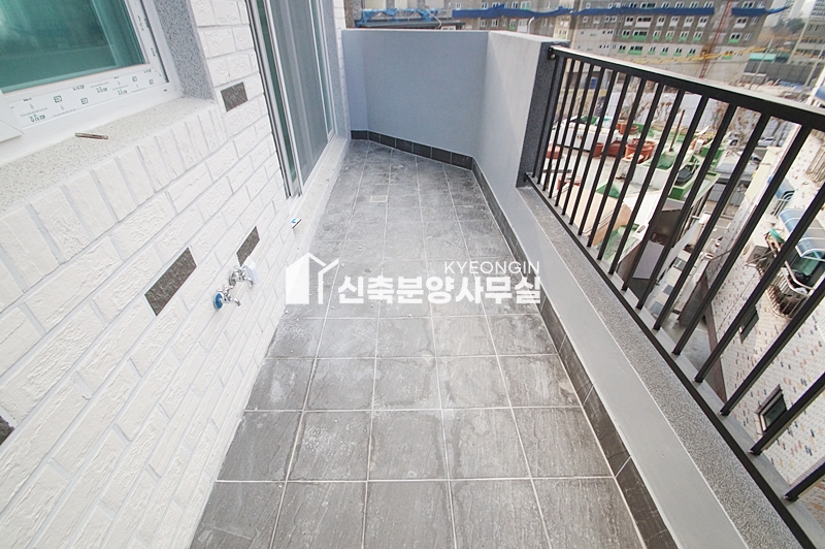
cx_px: 412
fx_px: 343
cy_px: 274
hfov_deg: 100.4
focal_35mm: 15
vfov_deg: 77.2
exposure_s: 1/1250
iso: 1600
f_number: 5
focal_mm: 10
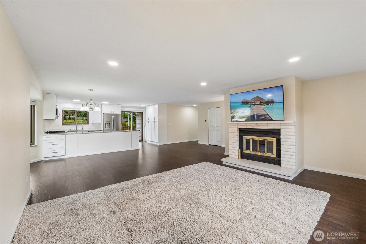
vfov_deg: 77.3
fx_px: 152
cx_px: 183
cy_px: 122
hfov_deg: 100.4
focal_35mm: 15
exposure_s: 1/10
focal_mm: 10
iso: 250
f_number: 9
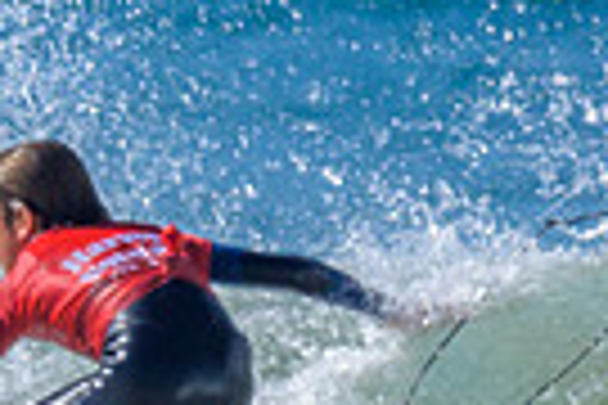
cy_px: 666
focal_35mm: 4719
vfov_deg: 0.3
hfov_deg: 0.4
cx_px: -310
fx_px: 79692
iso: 320
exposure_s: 1/2000
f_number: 6.3
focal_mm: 800
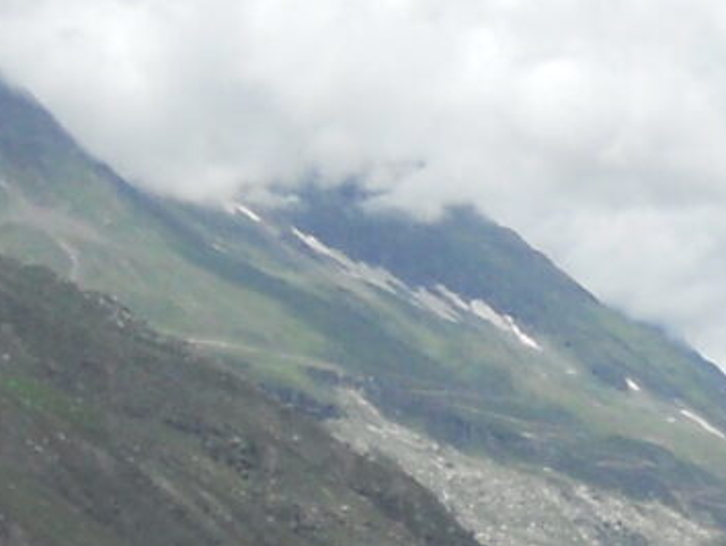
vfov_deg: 7.4
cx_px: 1528
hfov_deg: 9.4
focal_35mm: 195
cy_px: 965
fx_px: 4093
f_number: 3.2
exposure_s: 1/1250
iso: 80
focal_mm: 4.9
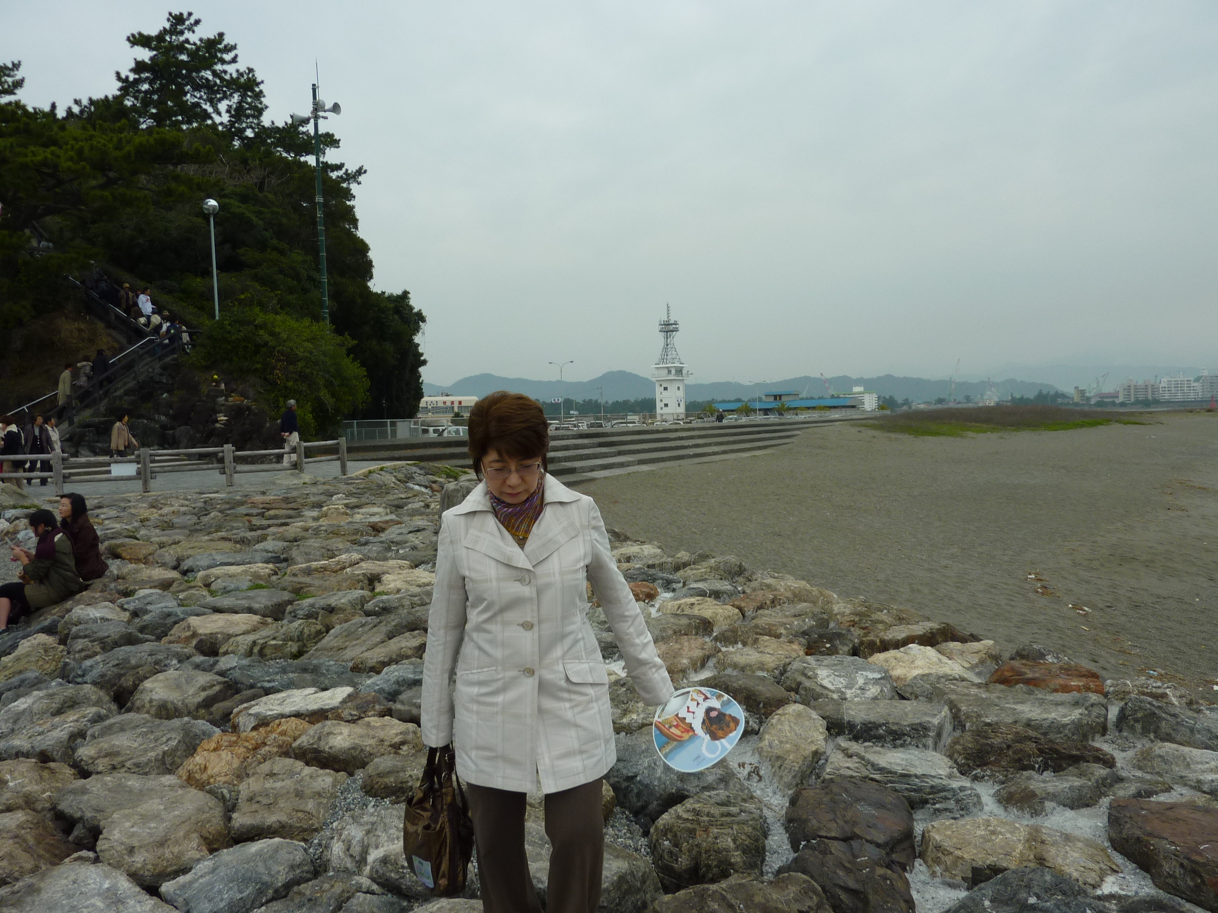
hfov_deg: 69.4
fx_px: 880
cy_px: 456
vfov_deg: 54.9
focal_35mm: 25
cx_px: 609
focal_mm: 4.1
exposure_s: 1/200
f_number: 4
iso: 80
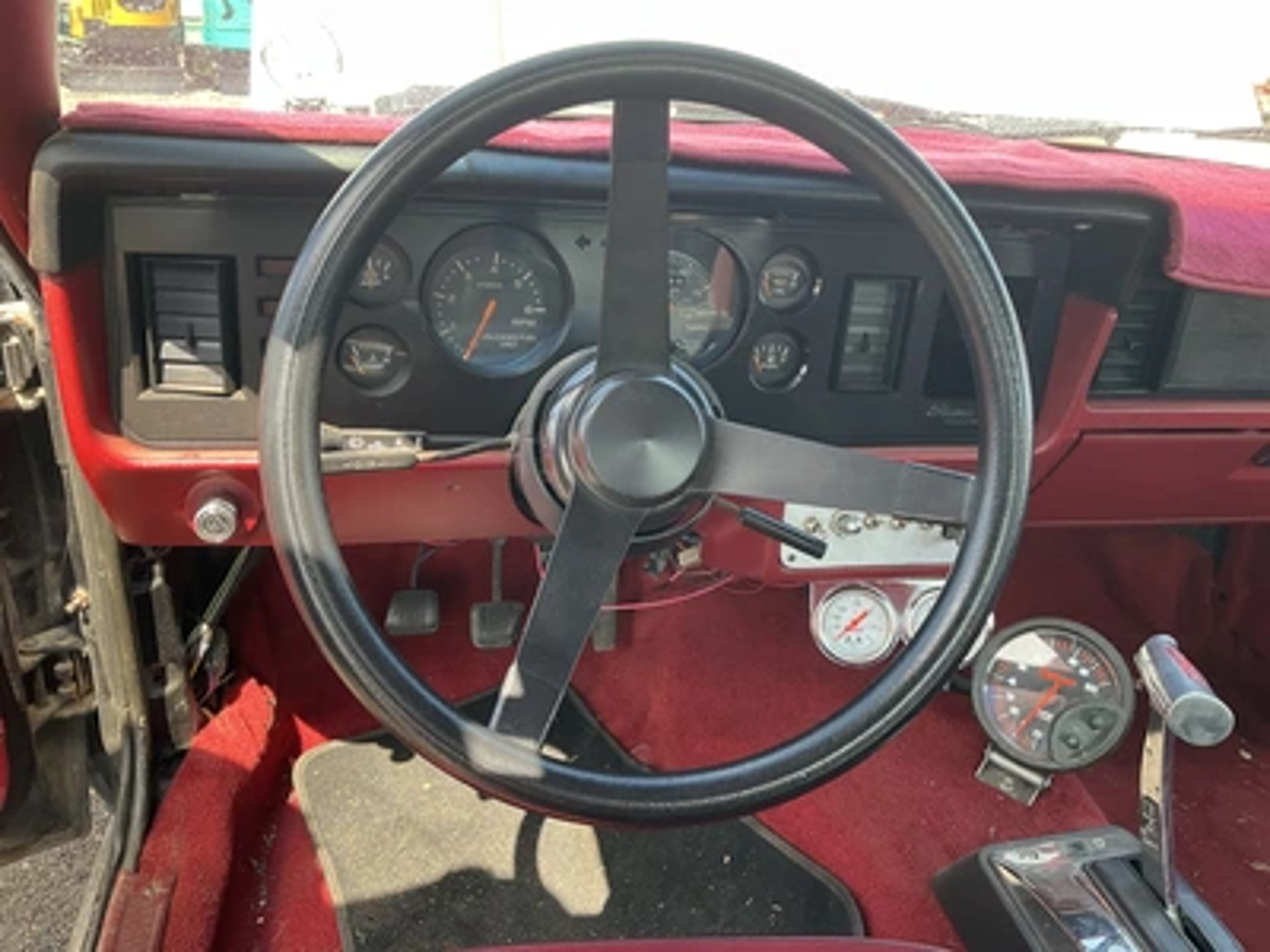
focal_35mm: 29
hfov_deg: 61.7
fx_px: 1064
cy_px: 476
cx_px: 635
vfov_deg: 48.2
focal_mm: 3
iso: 25
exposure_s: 1/122
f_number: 1.8
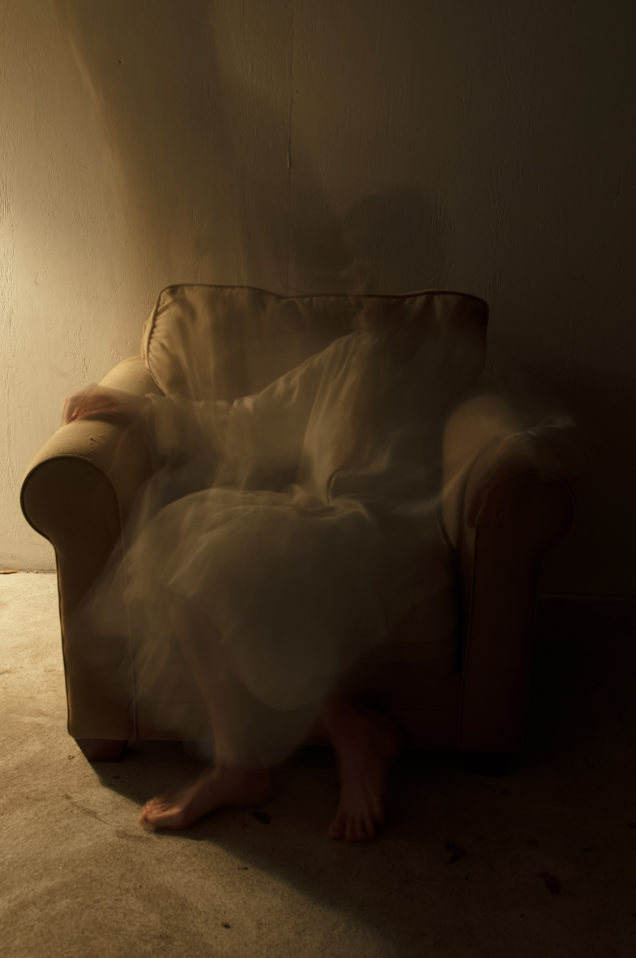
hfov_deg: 31.8
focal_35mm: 42
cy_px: 479
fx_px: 1116
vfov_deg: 46.4
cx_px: 318
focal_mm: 28
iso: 100
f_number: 9
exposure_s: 8
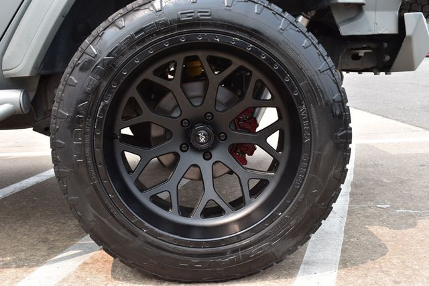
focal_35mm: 45
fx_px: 536
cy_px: 143
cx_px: 214
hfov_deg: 43.6
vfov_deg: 29.8
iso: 400
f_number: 10
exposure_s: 1/200
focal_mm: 30
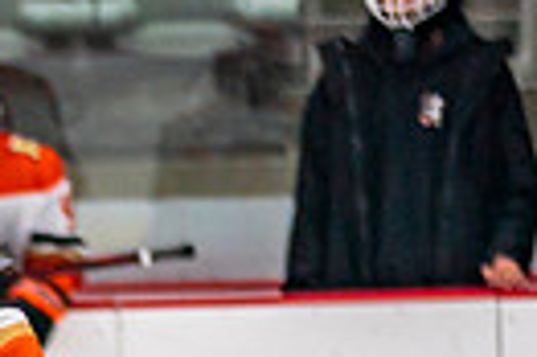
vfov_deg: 1.6
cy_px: 908
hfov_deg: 2.4
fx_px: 12827
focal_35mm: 861
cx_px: -268
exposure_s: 1/640
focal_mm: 135
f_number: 2.8
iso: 500
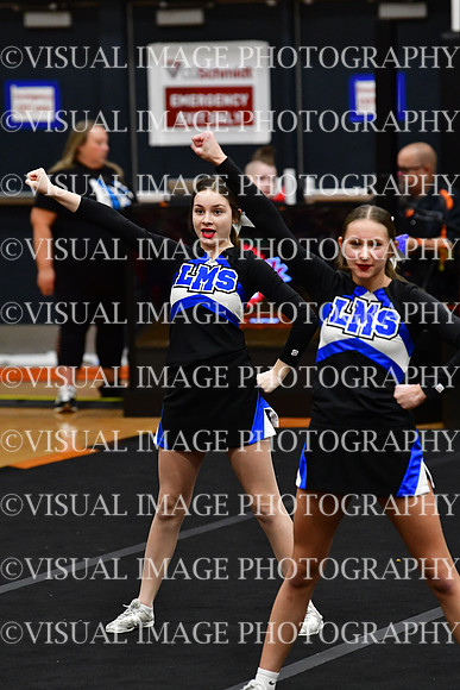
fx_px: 5172
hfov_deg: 5.1
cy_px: 345
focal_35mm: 270
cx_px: 230
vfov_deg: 7.6
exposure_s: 1/500
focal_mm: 180
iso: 4000
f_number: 3.5
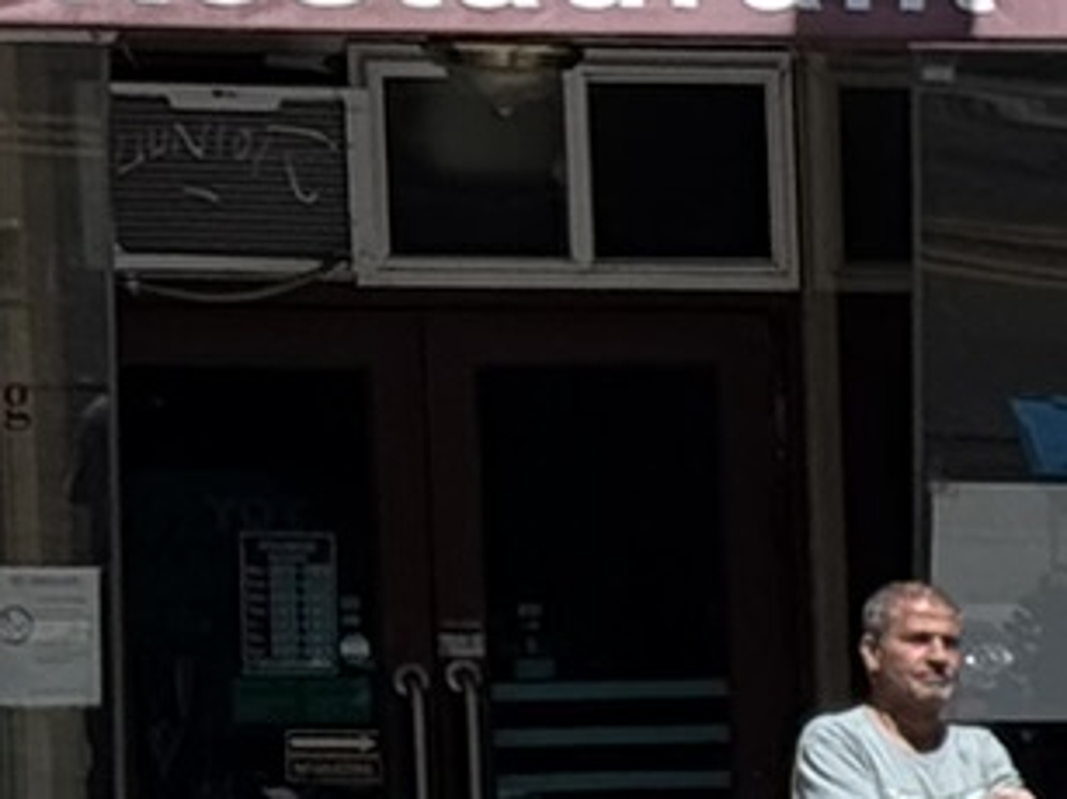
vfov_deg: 4.6
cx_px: 2575
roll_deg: +0.1
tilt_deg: -5.2
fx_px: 9860
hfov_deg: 5.9
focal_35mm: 320
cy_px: 1688
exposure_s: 1/3891
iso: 64
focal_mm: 6.76
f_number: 1.78
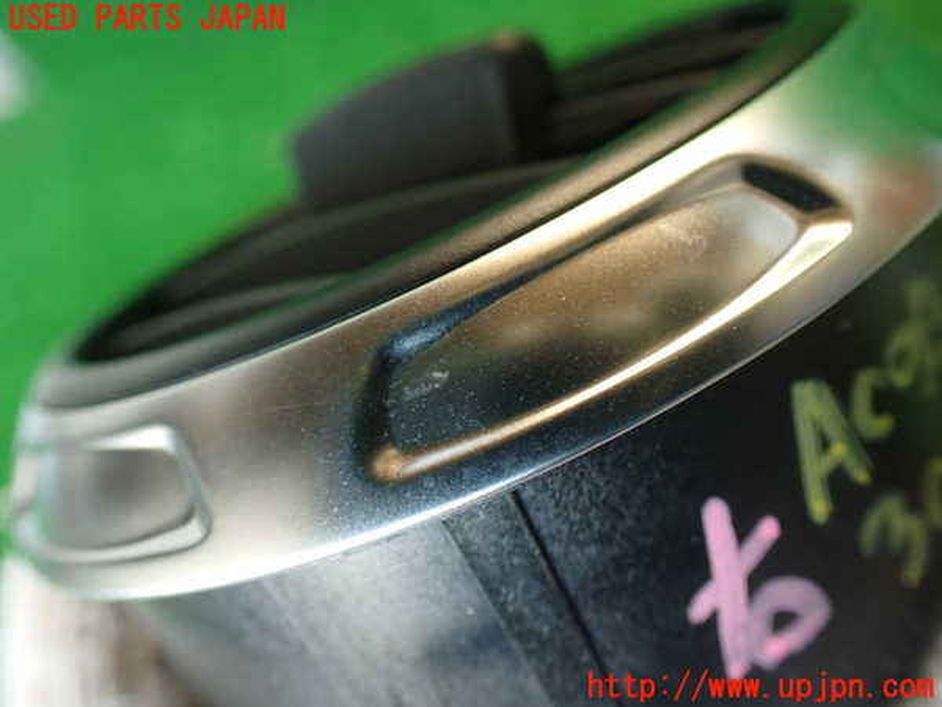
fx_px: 871
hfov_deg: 56.8
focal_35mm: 32
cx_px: 471
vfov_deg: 44.2
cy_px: 354
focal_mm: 5.79
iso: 200
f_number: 2.4
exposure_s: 1/30
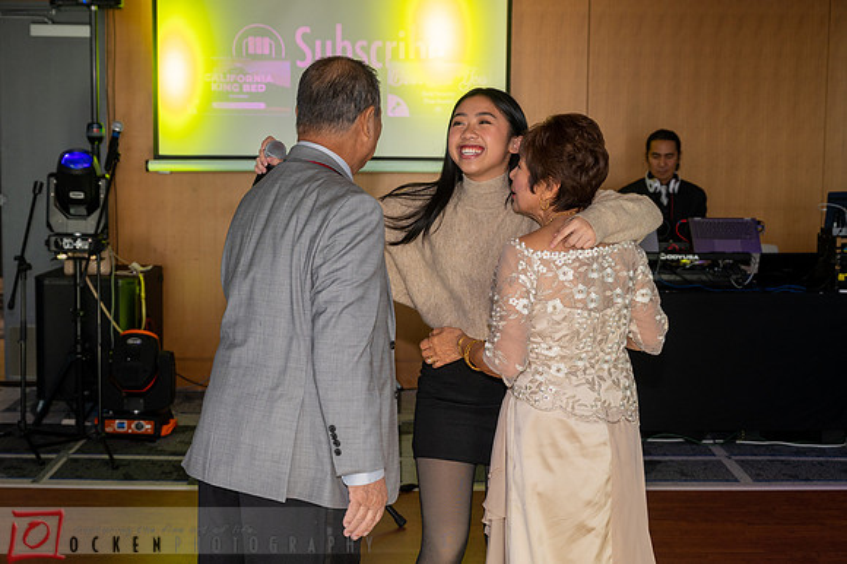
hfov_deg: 33.9
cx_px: 424
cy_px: 282
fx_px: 1389
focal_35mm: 59
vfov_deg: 22.9
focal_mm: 59
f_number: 5.6
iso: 1000
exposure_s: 1/320
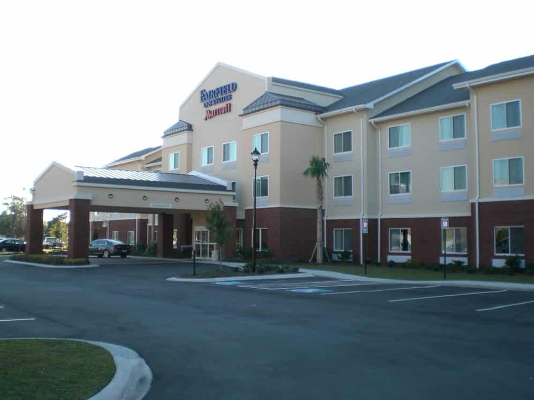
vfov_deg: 36.8
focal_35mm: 39
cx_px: 266
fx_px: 601
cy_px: 197
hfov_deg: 47.9
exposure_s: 1/200
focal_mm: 6.3
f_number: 3.1
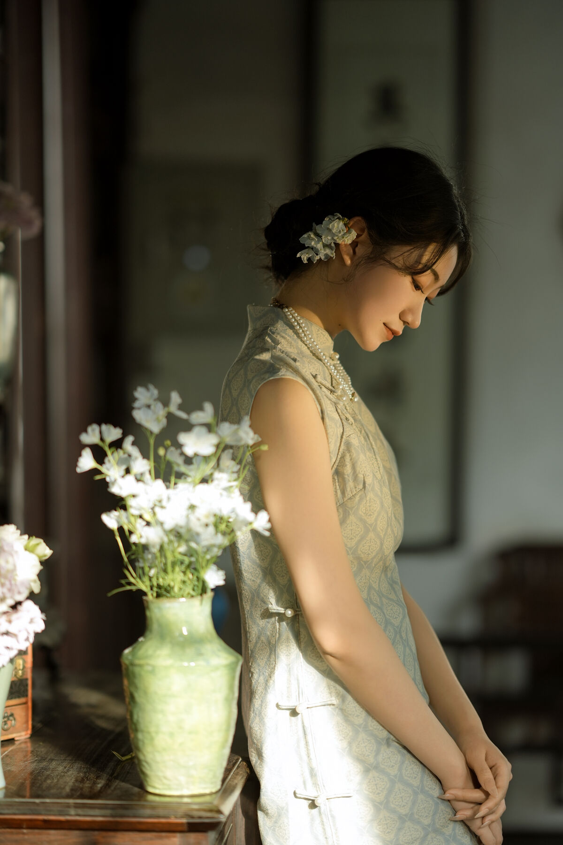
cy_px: 422
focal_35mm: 85
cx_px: 282
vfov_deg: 23.9
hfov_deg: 16.1
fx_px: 1994
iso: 200
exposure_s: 1/250
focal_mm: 85
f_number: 1.4
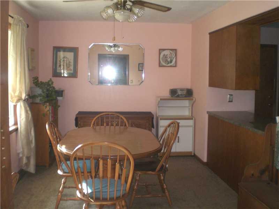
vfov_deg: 37.7
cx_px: 140
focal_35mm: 38
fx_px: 306
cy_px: 104
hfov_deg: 49.0
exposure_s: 1/60
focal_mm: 6.3
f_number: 3.1
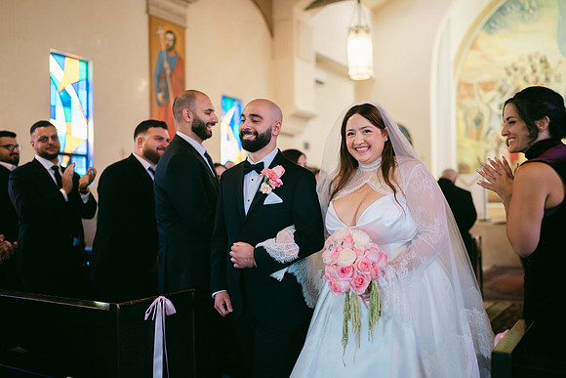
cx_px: 283
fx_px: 569
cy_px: 189
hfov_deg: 52.9
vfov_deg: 36.7
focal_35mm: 36
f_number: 1.2
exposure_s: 1/320
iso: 800
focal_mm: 35
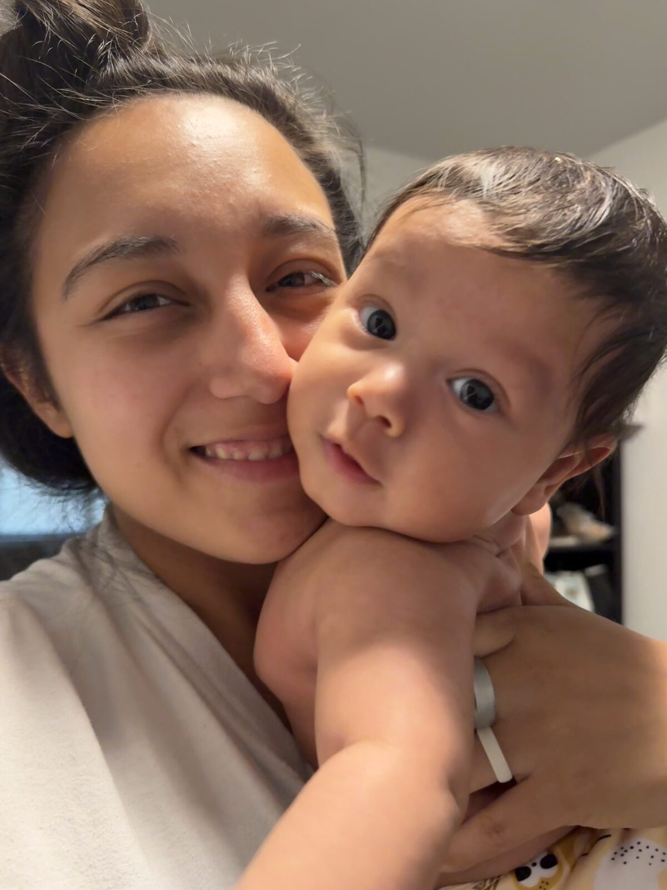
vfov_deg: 71.6
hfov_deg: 56.8
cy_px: 445
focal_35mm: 24
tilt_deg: +2.6
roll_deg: -0.1
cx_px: 334
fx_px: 617
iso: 800
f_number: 1.78
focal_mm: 6.76
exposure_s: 1/60
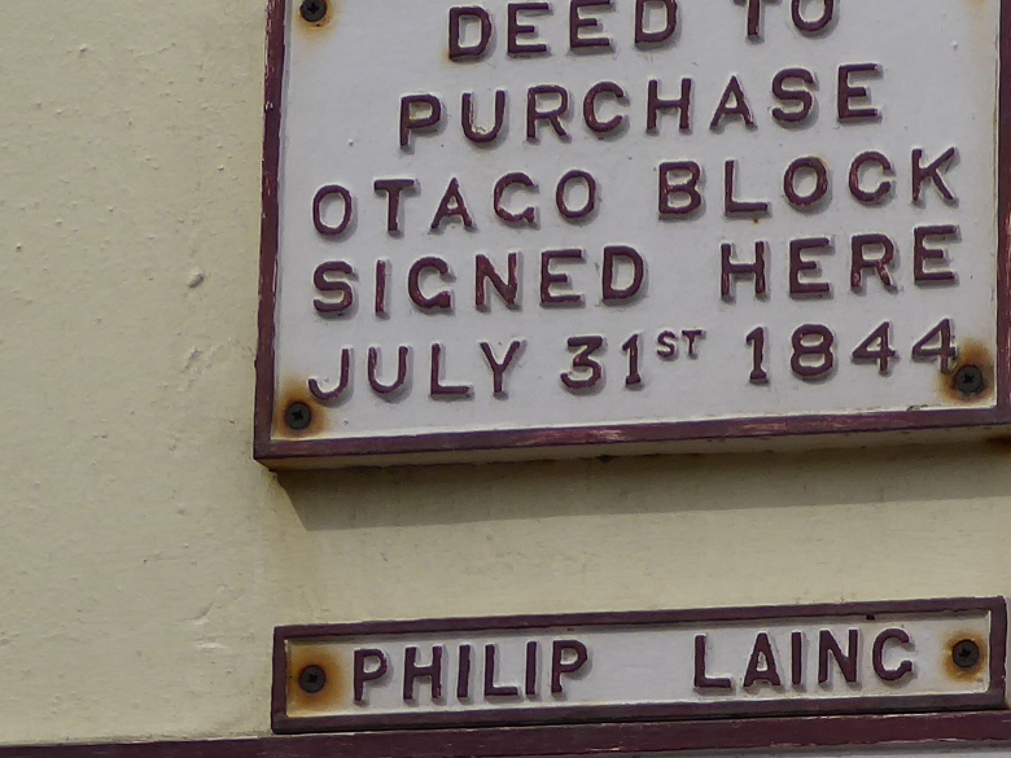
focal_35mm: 151
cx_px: 896
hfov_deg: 13.0
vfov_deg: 9.6
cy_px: 1038
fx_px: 4410
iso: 80
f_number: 3.9
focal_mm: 7.8
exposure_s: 1/1000
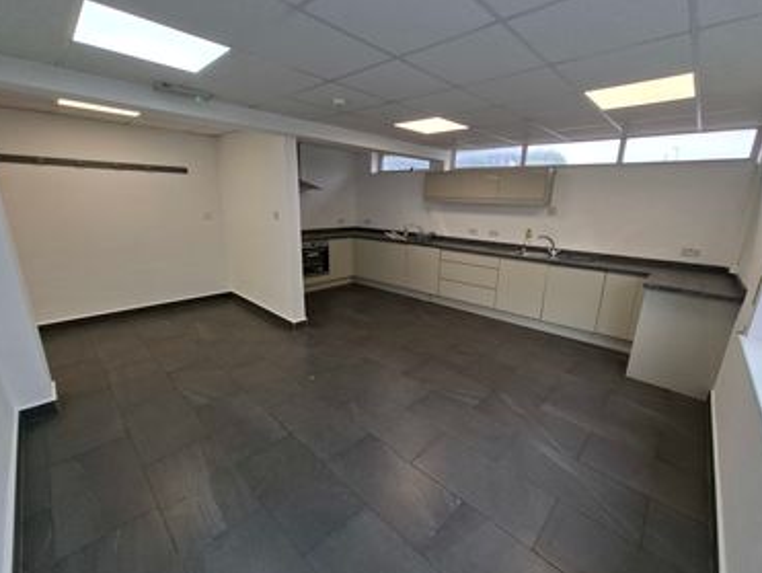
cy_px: 288
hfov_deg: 102.0
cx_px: 396
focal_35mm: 14
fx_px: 308
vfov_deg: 85.8
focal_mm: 1.74
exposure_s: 1/50
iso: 40
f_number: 2.2
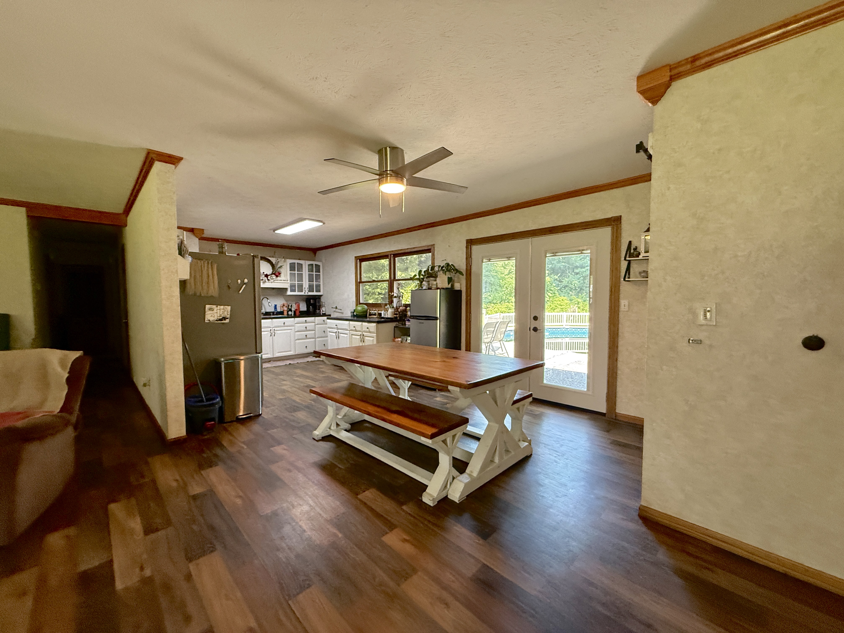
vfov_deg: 85.7
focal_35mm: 14
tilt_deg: -1.1
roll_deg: -2.7
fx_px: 341
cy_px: 316
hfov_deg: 102.1
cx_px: 422
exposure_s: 1/120
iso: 320
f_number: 2.2
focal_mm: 2.22
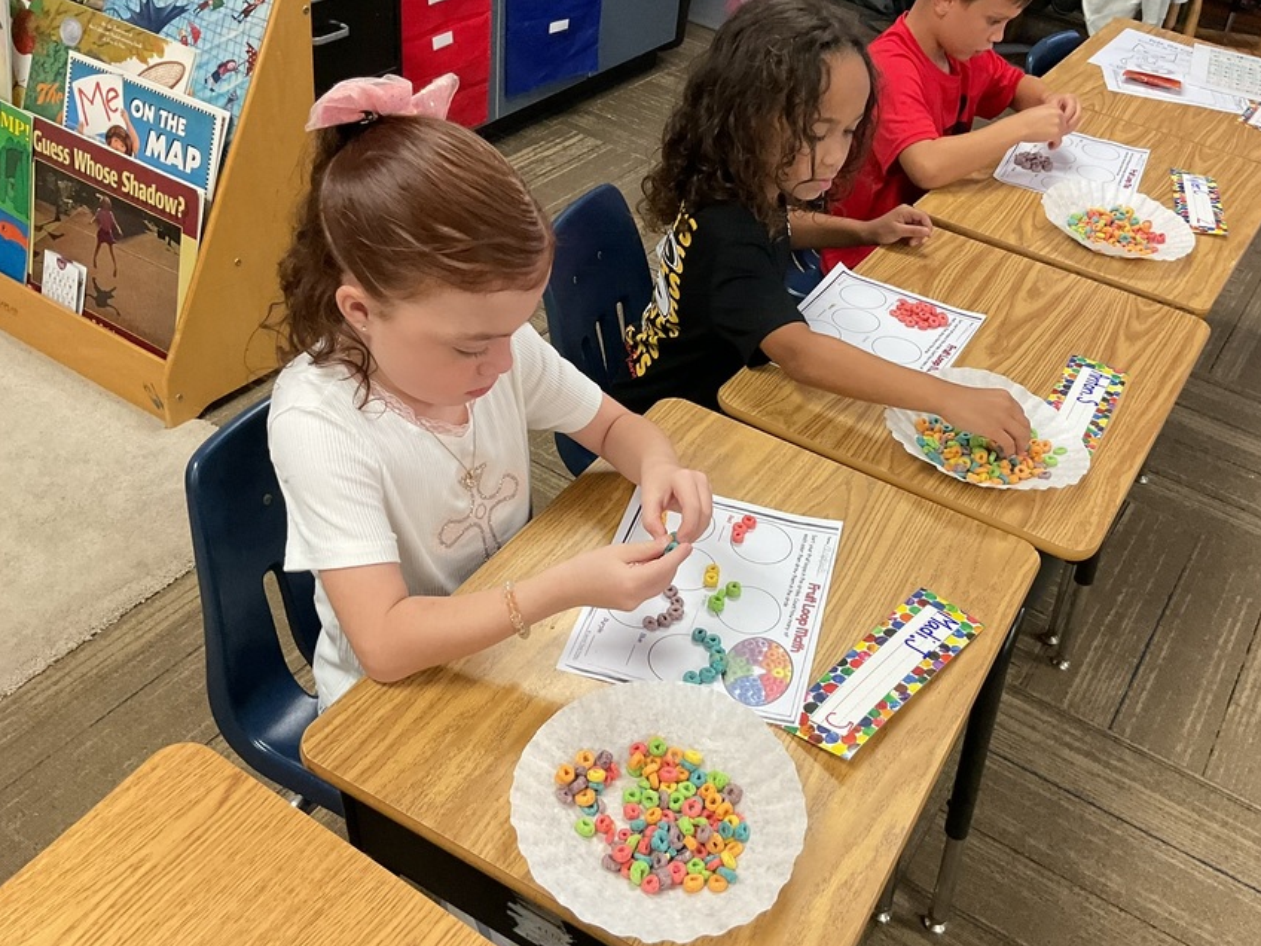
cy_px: 451
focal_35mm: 35
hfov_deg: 52.5
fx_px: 1275
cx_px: 712
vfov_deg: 40.7
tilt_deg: -37.1
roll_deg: -9.7
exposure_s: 1/60
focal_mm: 3
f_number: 1.8
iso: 125
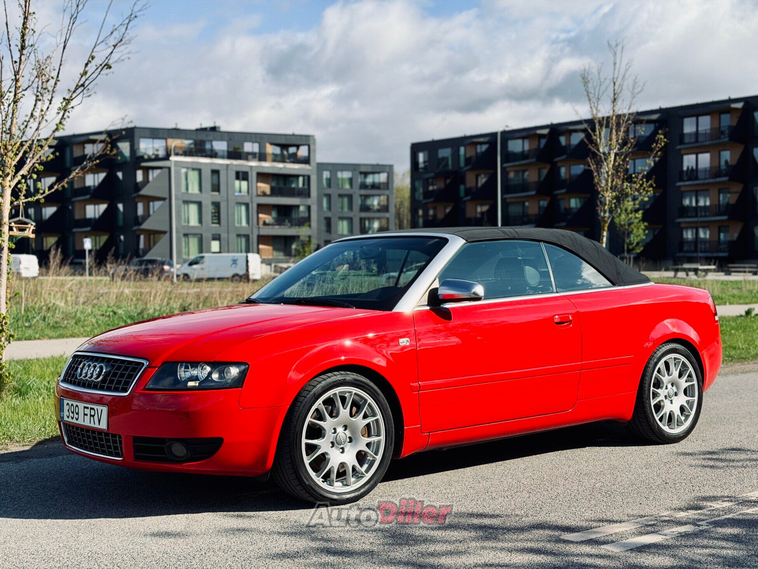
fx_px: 1051
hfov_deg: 39.7
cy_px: 284
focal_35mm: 48
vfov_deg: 30.3
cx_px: 379
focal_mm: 6.76
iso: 64
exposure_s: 1/3891
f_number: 1.78
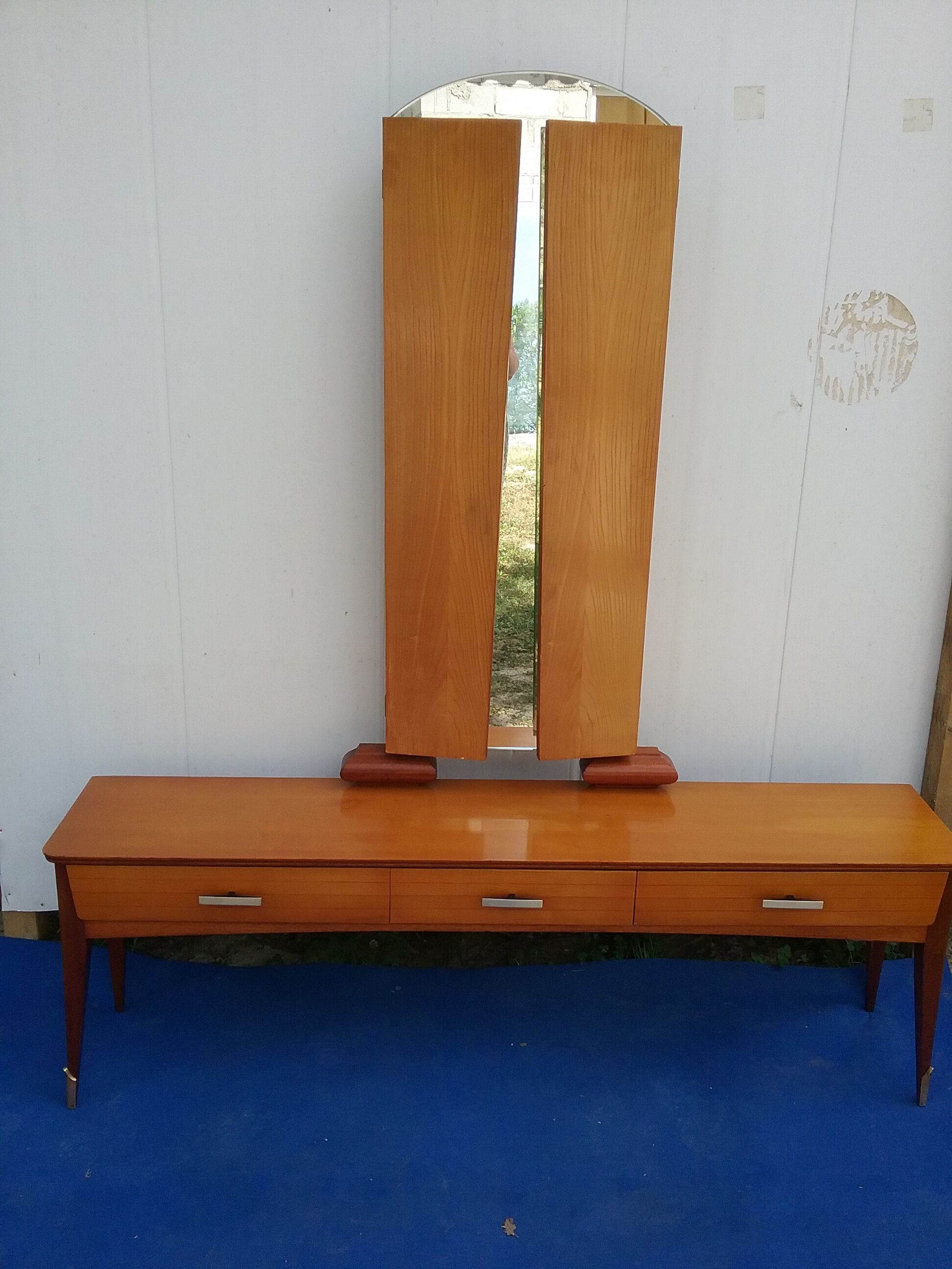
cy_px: 634
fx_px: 1137
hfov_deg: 45.4
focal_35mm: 31
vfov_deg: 58.4
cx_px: 476
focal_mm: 3.3
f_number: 2.2
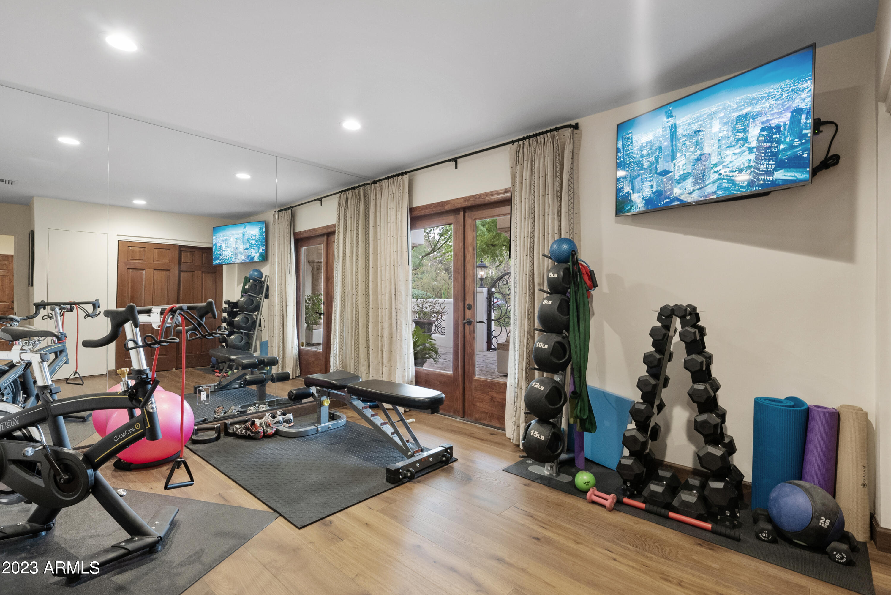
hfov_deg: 93.3
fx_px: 421
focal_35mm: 17
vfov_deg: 70.5
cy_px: 298
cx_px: 446
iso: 2500
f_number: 8
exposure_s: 1/10
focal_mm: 17
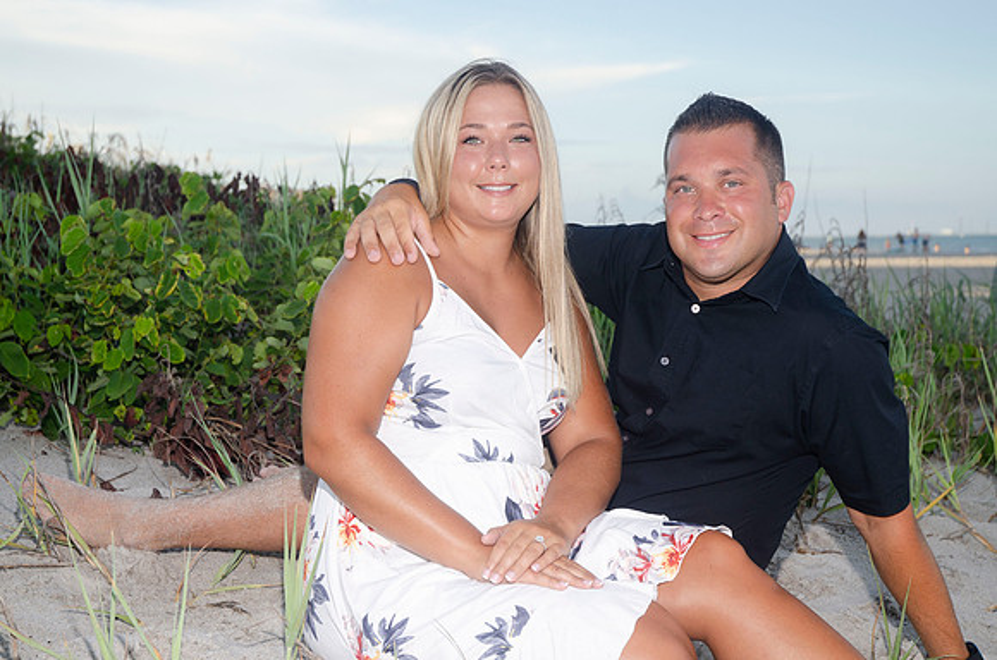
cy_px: 330
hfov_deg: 33.5
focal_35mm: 60
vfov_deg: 22.5
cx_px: 498
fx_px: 1658
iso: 100
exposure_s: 1/250
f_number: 5.6
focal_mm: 40
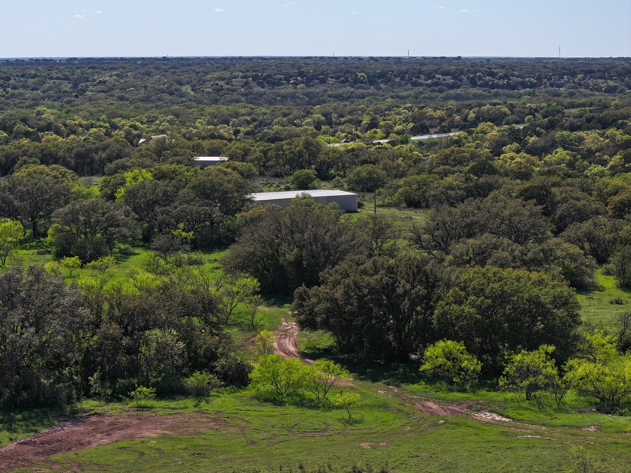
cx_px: 236
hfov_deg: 22.2
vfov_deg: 16.8
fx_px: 1604
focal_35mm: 88
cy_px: 257
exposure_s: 1/2500
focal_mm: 19.35
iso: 190
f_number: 2.8
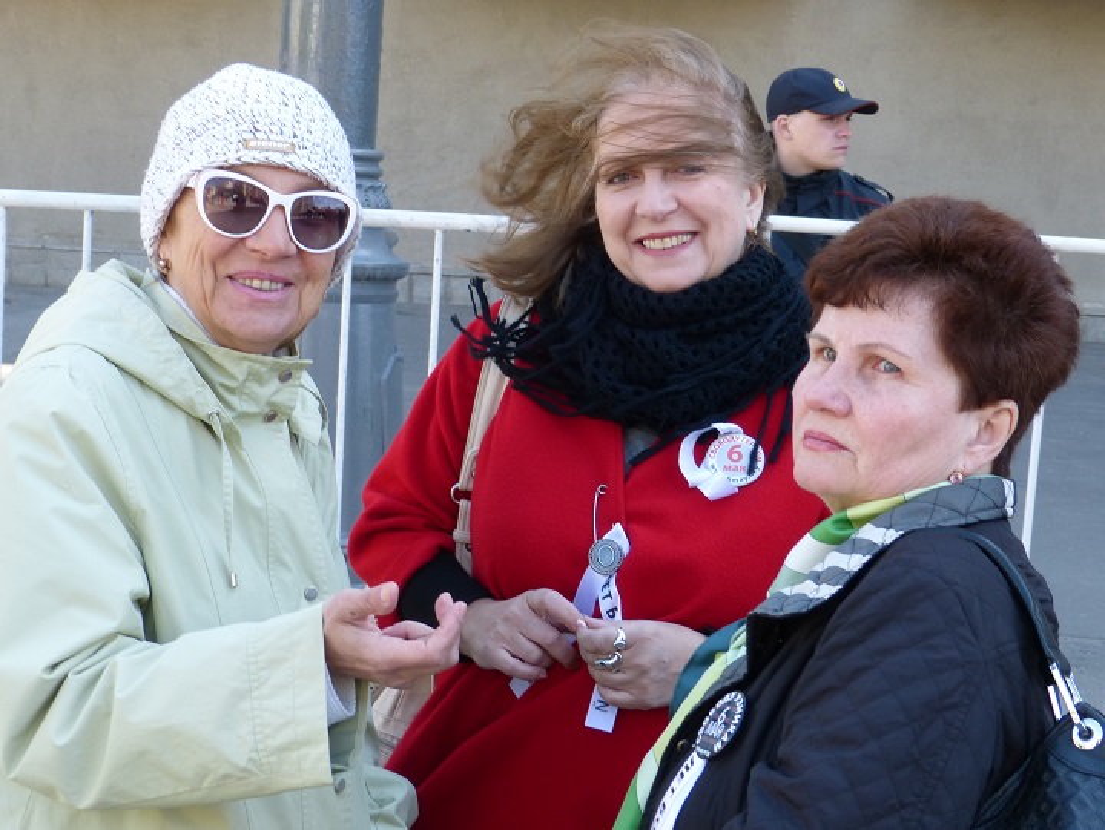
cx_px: 552
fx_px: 1693
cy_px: 415
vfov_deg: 27.6
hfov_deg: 36.1
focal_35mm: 53
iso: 100
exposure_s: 1/100
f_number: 3.5
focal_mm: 9.4
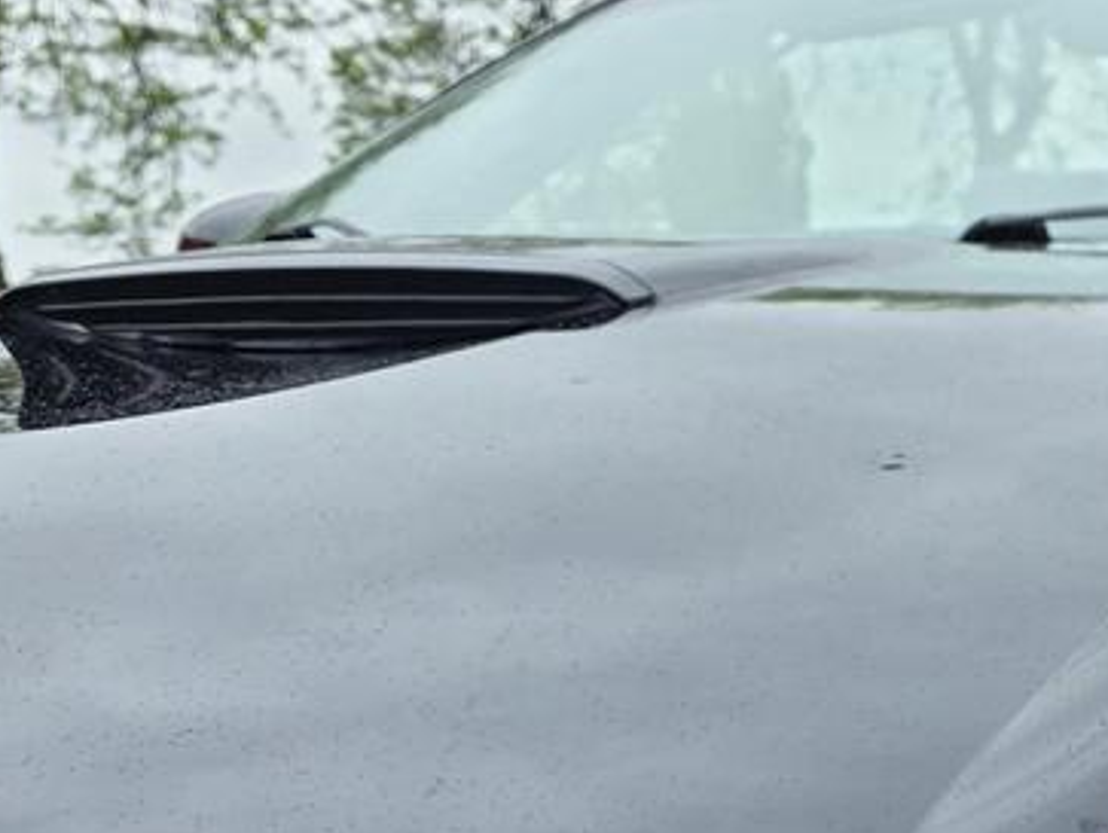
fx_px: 2595
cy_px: 1263
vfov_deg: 16.5
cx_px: 1340
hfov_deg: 22.2
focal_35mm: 81
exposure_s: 1/359
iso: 25
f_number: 1.7
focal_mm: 6.3
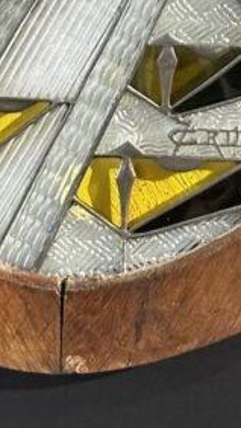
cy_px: -262
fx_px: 2149
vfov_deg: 10.9
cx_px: 38
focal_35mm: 189
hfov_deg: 6.4
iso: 500
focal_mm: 6.86
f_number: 1.78
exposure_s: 1/31
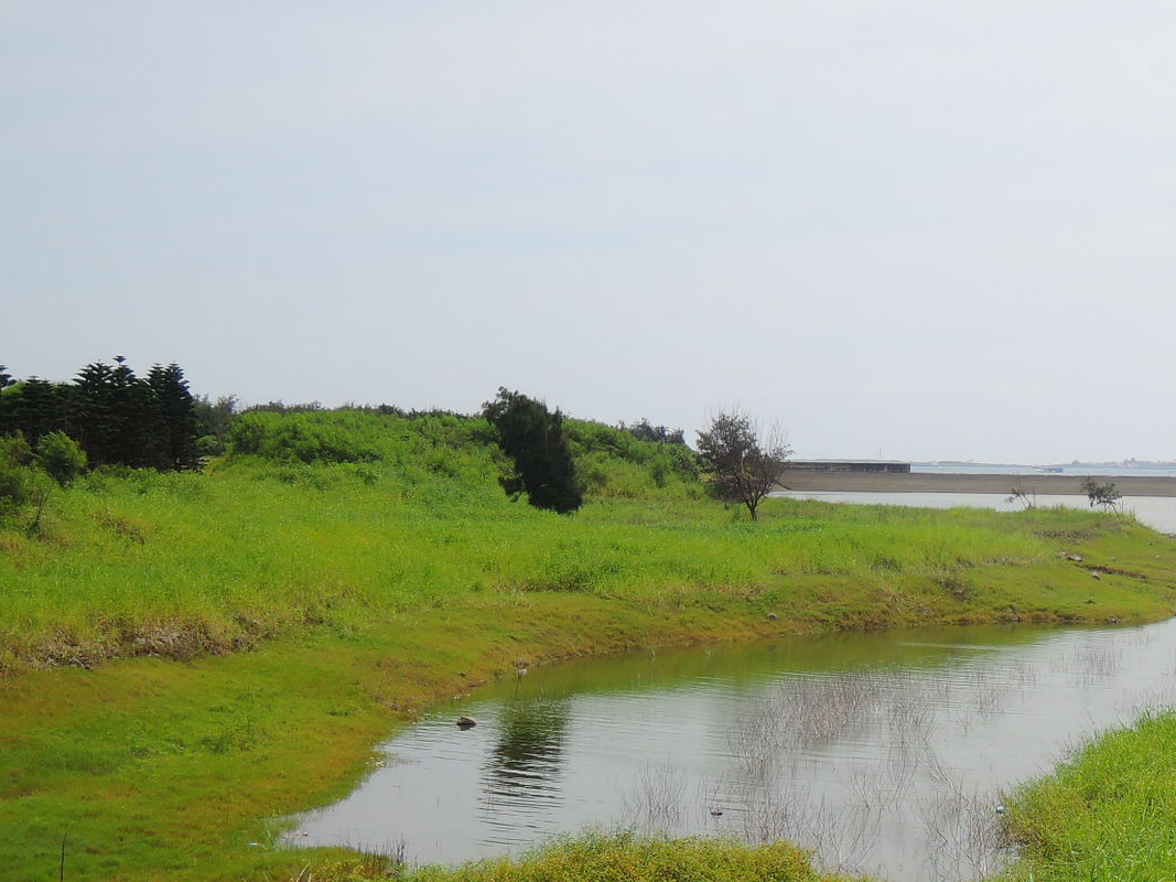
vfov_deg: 20.4
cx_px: 1043
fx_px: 2446
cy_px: 521
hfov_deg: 26.2
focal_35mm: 72
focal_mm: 8.6
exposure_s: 1/1250
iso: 80
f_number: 3.5
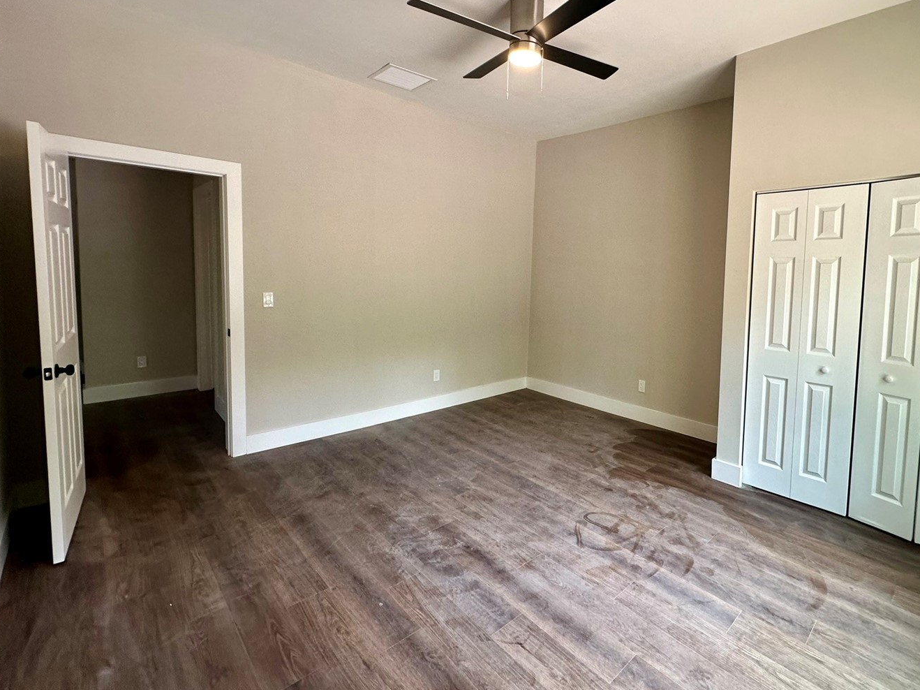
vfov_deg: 74.4
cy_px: 305
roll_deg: -1.8
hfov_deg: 90.4
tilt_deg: -3.5
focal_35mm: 17
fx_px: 452
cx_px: 528
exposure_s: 1/120
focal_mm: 2.22
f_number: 2.2
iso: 160
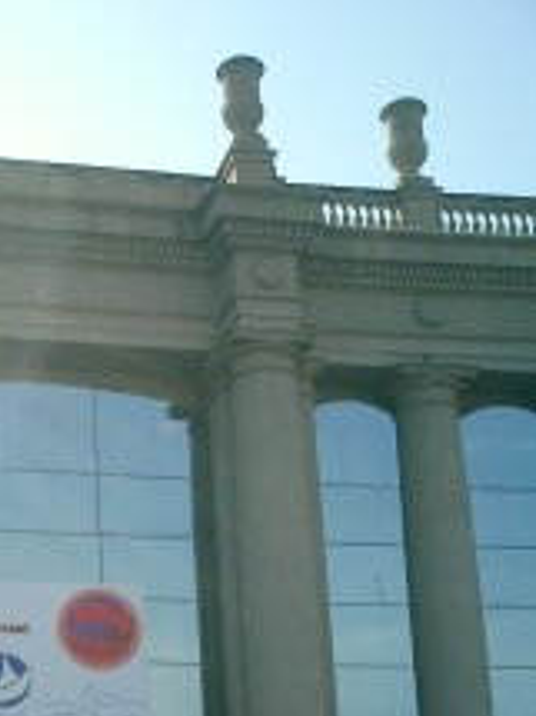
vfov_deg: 28.1
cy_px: 609
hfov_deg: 21.4
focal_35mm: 67
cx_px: 43
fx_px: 1385
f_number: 3.2
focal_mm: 7.5
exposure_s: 1/1000
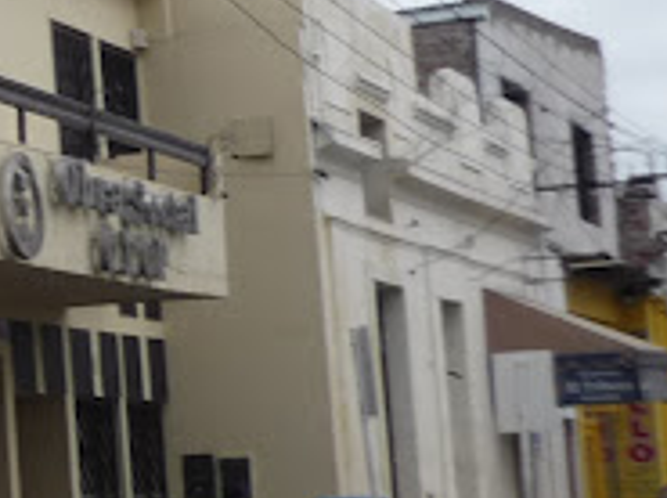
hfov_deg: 12.4
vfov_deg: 10.3
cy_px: 101
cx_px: -620
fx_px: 2750
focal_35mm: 143
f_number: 8
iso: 100
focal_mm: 5.5
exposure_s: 1/200
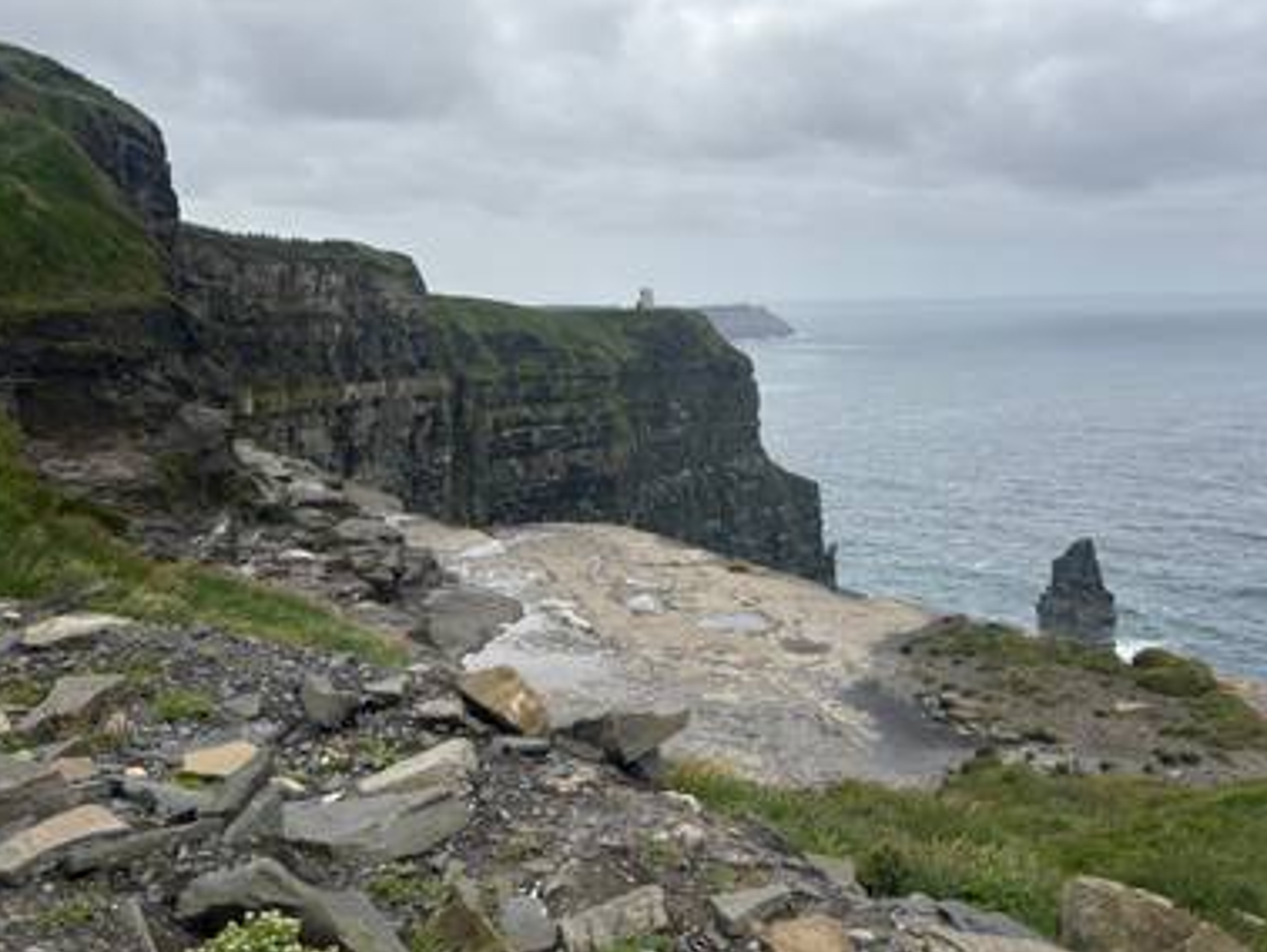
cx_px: 680
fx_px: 1209
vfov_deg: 42.7
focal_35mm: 33
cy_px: 359
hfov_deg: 55.3
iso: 50
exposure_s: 1/6329
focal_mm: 5.96
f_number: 1.6
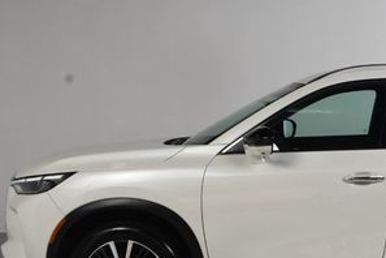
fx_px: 761
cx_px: 354
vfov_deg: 19.0
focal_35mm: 71
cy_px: 203
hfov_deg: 27.4
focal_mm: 22
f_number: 11
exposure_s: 1/160
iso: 100
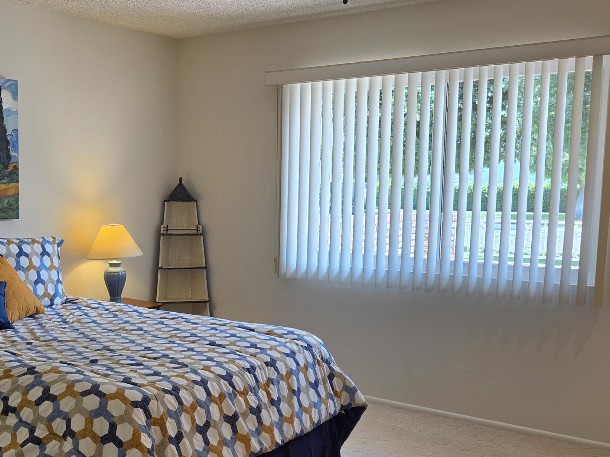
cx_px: 197
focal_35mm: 42
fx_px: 740
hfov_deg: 44.1
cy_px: 256
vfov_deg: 34.3
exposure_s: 1/120
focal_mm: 5.4
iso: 50
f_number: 1.8
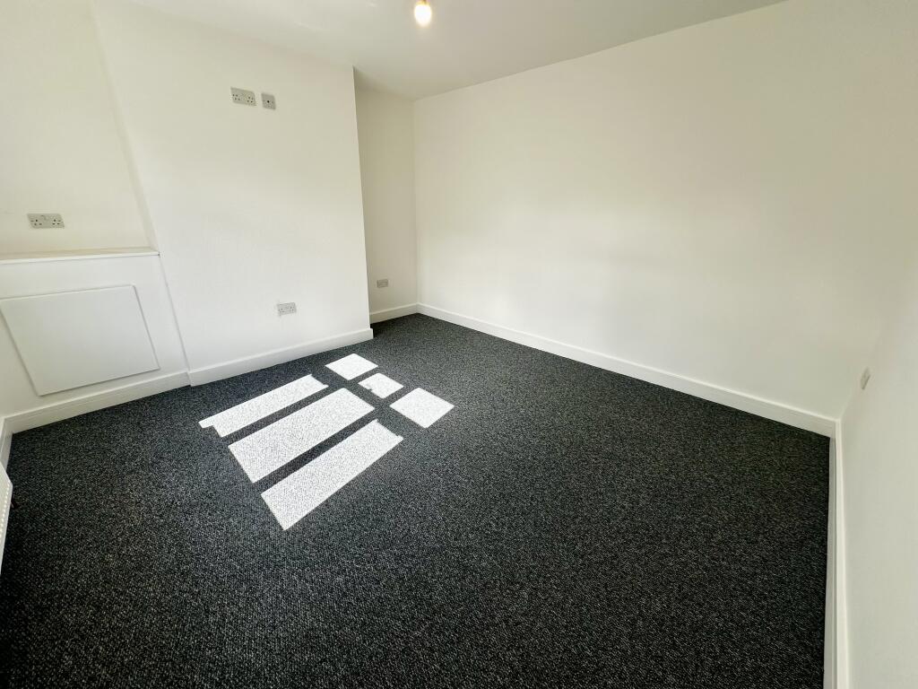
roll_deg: -1.0
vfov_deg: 85.7
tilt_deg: -19.9
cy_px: 344
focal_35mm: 14
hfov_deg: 102.1
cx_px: 459
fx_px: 371
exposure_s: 1/236
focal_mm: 2.22
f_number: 2.2
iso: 40
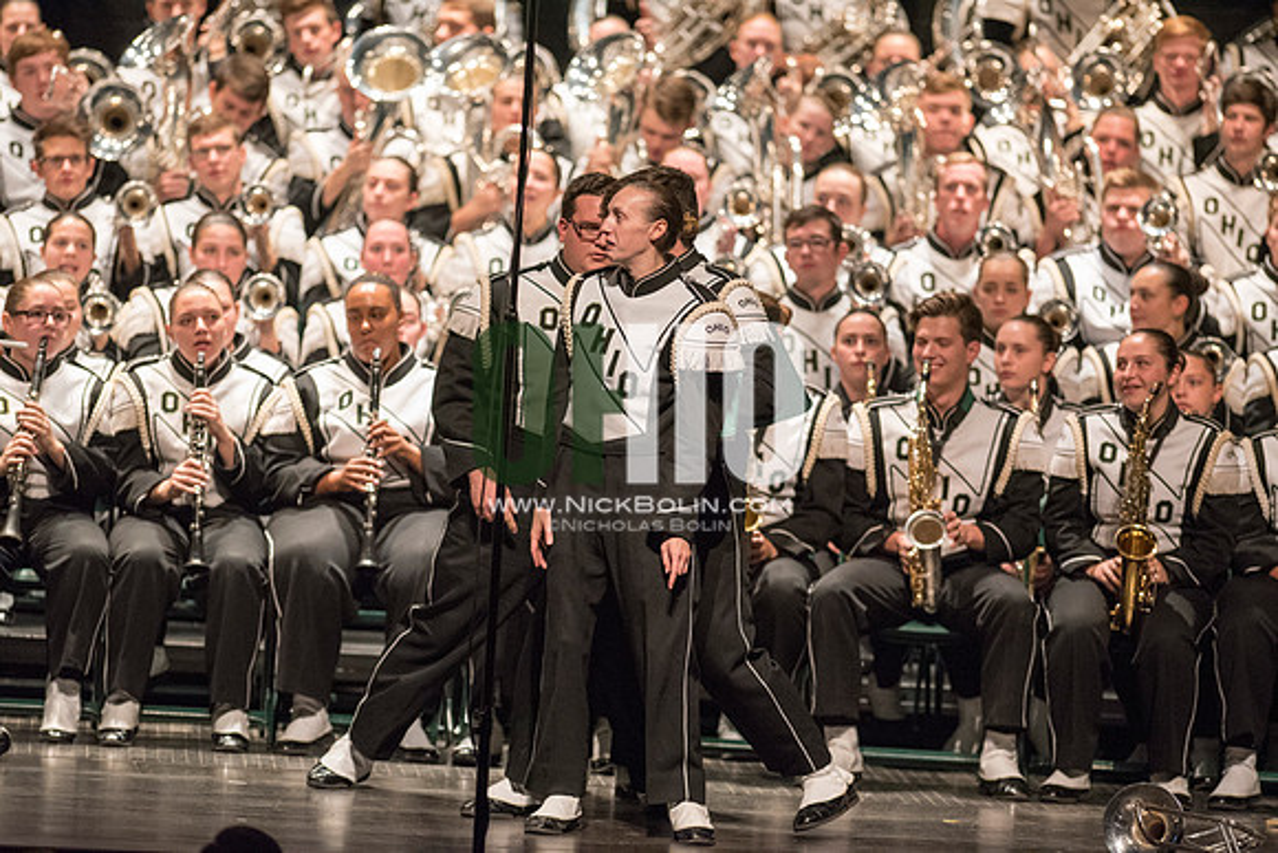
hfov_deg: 6.9
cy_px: 426
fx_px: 10652
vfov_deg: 4.6
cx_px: 639
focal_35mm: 300
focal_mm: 300
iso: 4000
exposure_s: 1/500
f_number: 2.8
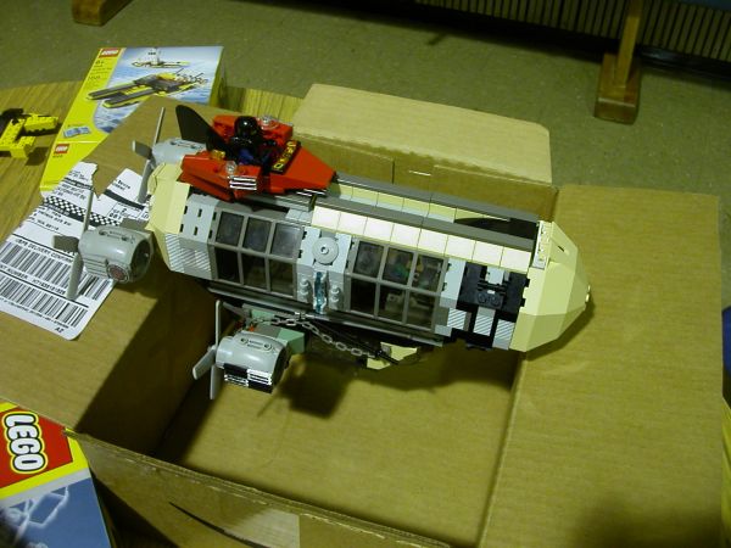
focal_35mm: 37
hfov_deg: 50.1
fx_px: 781
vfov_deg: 38.7
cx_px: 366
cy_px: 274
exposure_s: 1/6.4
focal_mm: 5.6
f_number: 2.7
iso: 100
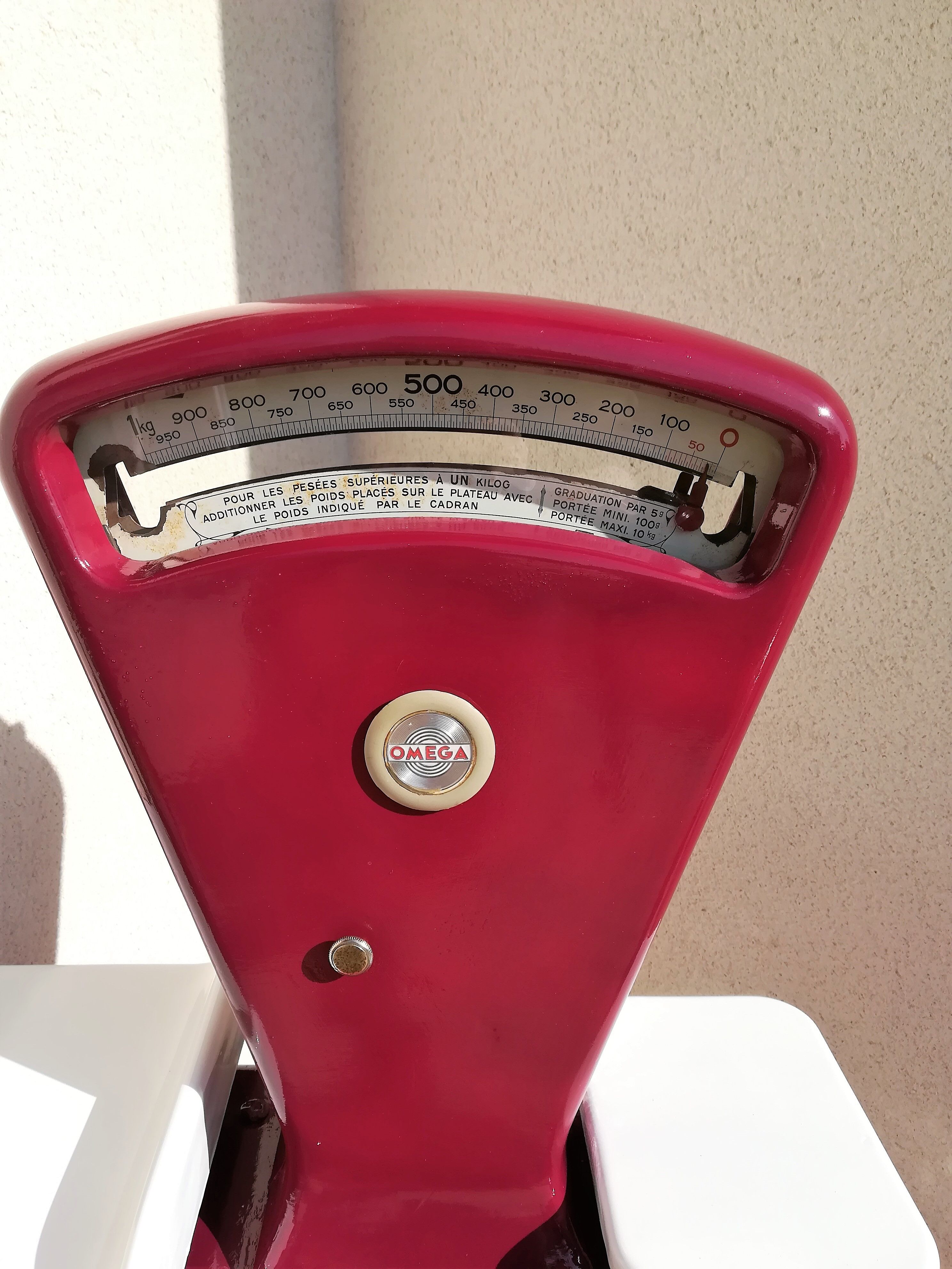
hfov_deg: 53.1
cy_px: 634
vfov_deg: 67.3
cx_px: 476
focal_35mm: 26
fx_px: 953
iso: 50
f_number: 2.2
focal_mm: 3.83
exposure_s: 1/1025
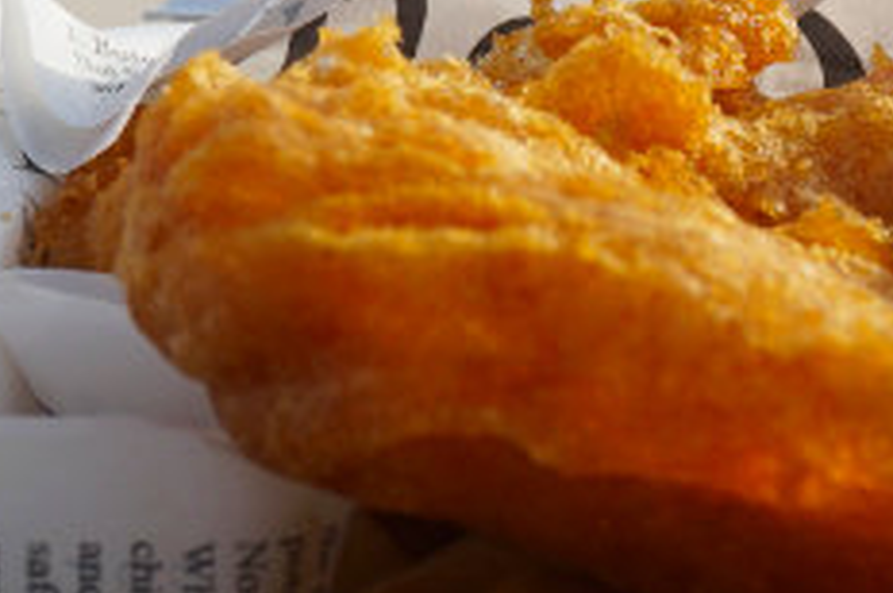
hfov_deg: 11.7
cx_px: 620
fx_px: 4360
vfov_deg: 7.7
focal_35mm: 176
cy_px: -210
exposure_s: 1/250
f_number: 8
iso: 100
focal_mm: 34
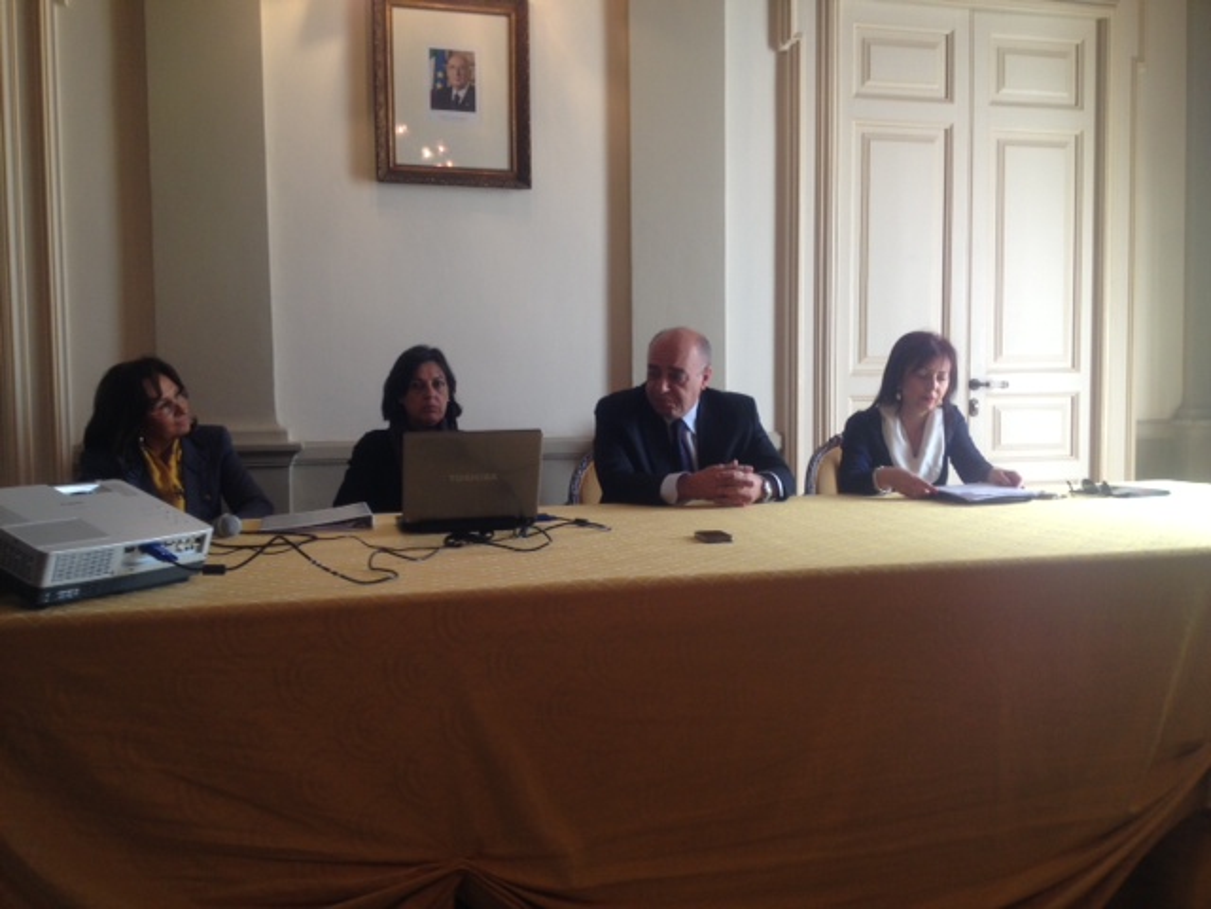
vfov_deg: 40.7
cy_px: 454
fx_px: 1224
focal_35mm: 35
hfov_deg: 52.6
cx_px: 606
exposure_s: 1/30
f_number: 2.4
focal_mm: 4.28
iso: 50
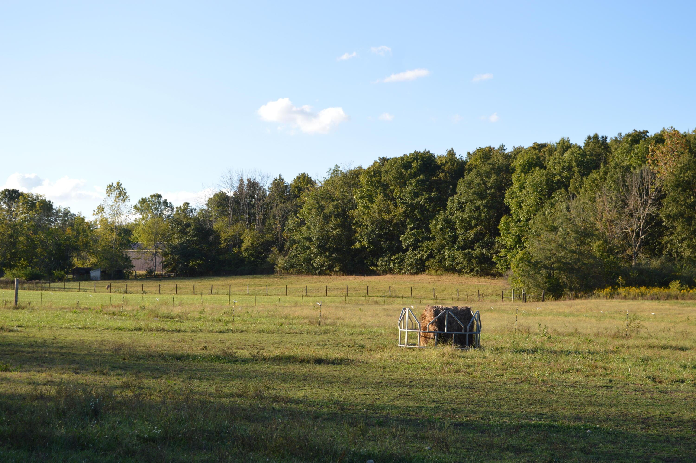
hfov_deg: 33.4
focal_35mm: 60
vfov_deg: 22.6
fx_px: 1159
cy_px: 232
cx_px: 348
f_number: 6.3
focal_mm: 40
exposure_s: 1/160
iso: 100
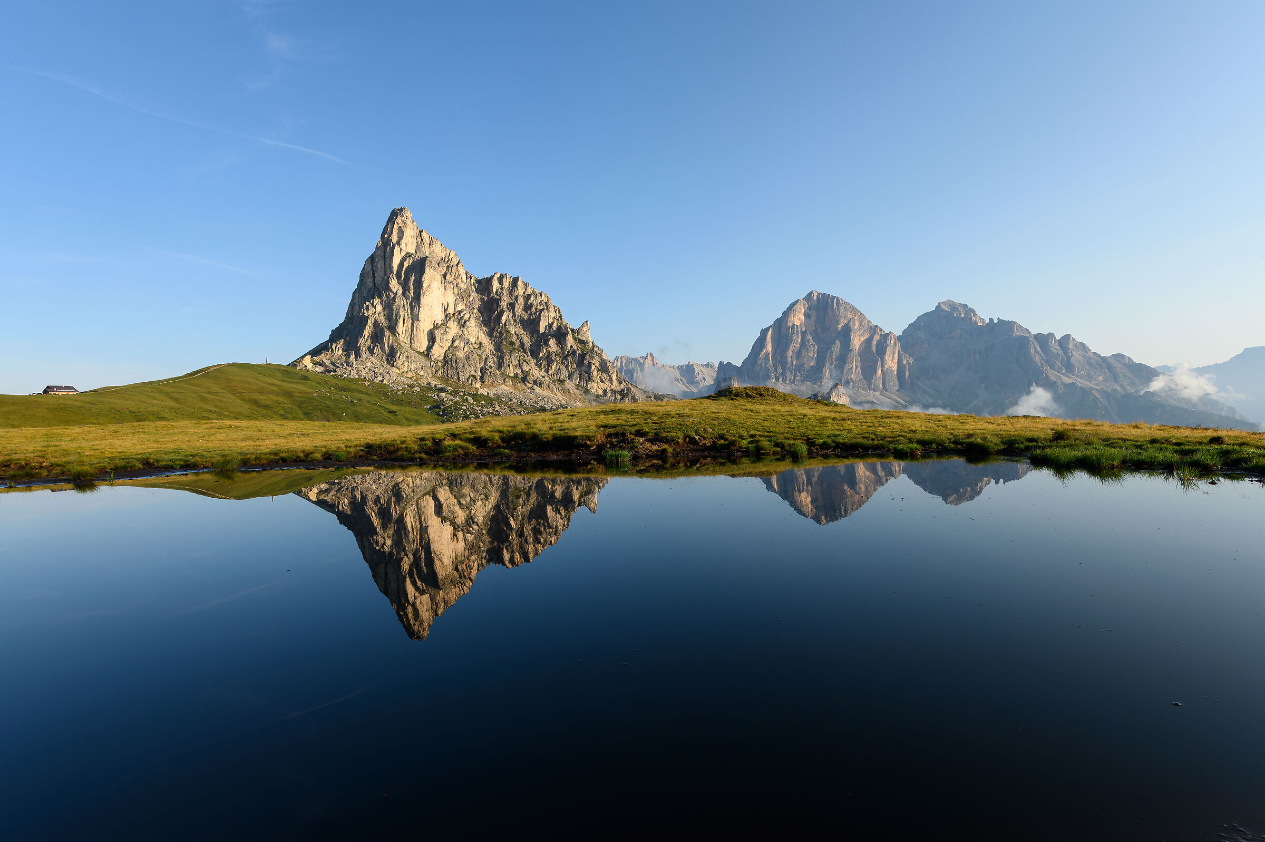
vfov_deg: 61.9
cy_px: 421
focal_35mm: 20
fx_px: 702
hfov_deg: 84.0
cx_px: 632
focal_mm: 20
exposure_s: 1/50
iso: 100
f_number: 16
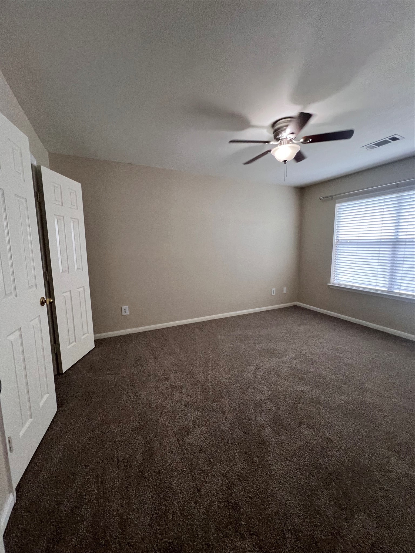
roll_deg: -0.2
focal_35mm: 13
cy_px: 276
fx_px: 208
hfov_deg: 89.9
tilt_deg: -5.9
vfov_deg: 106.2
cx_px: 208
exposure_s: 1/77
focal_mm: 1.57
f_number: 1.8
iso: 250
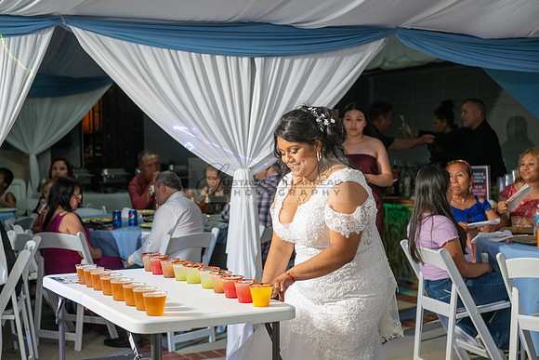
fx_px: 928
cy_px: 180
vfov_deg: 21.9
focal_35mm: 62
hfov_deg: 32.4
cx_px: 270
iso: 250
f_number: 3.5
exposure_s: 1/125
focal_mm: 62
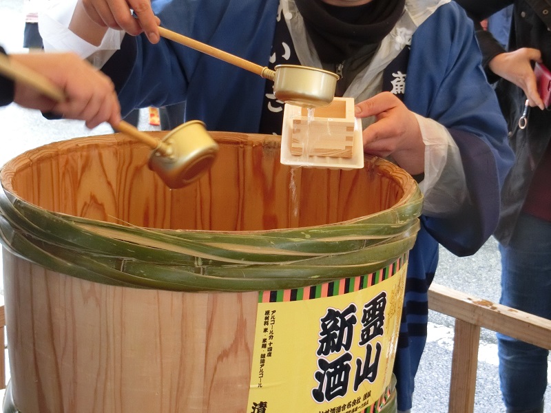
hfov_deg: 24.4
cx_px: 276
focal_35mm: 80
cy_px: 206
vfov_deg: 18.4
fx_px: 1273
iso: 800
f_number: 5.4
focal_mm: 14.3
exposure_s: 1/80
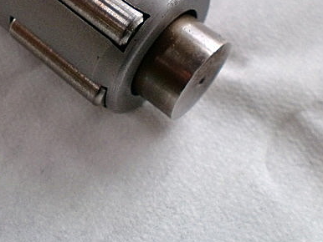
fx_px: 542
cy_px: 52
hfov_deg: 33.0
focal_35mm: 58
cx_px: 113
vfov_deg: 24.9
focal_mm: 6.3
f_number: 3.1
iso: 250
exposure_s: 1/60
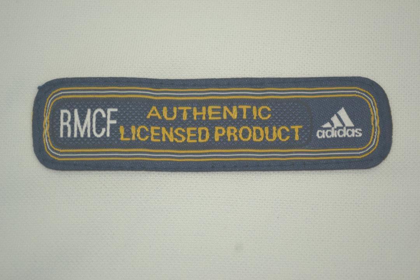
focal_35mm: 82
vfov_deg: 16.6
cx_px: 210
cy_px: 140
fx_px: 962
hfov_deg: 24.6
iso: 200
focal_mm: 55
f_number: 5.6
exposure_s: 1/80
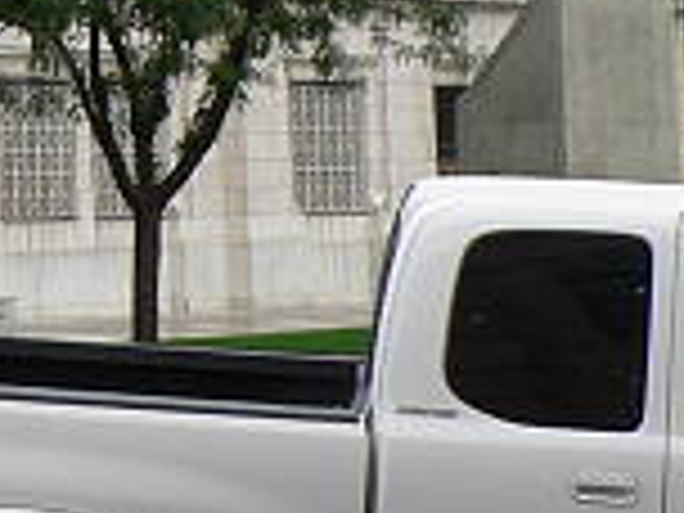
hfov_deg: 10.2
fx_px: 3754
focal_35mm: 190
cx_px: -256
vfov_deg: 7.7
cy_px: -266
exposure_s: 1/320
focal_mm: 6
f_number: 4
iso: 80
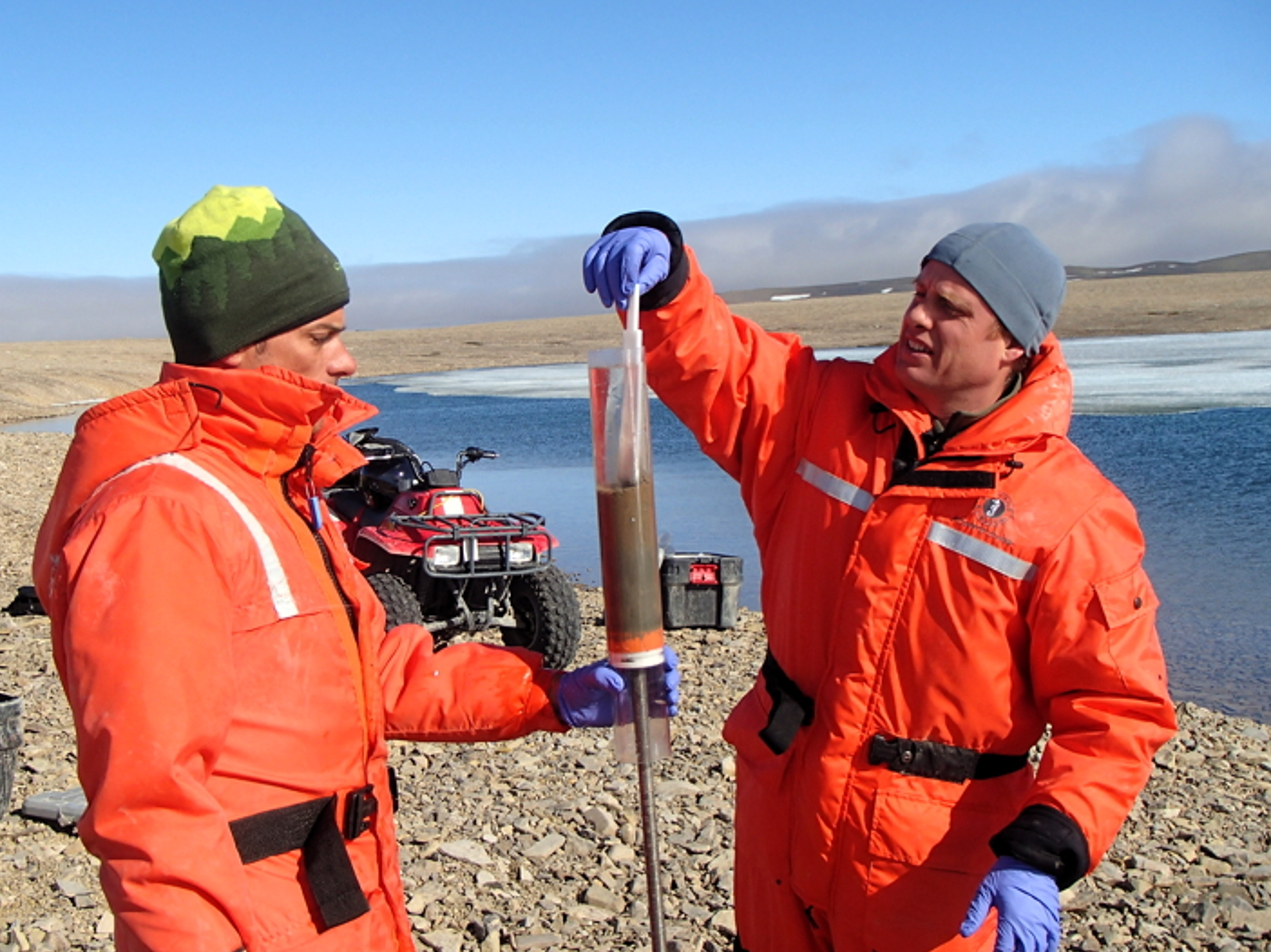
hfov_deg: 45.8
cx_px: 646
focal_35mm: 41
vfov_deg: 35.1
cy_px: 481
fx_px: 1505
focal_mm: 7.28
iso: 100
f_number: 13
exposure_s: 1/160
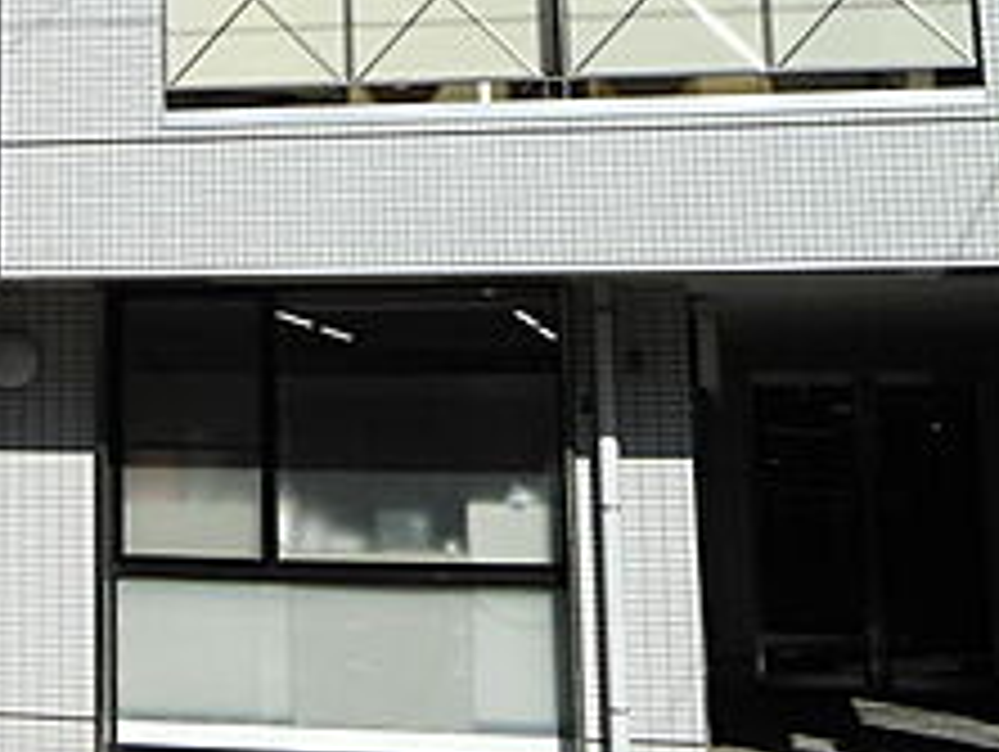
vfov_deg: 14.6
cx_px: -158
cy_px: -158
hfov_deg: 19.0
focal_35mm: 98
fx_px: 2831
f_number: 4.2
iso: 80
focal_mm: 6
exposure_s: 1/640
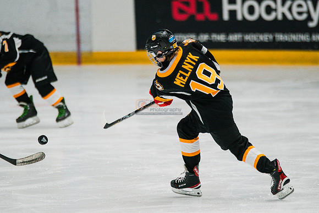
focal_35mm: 402
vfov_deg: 3.4
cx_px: 160
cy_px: 111
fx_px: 3566
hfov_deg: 5.1
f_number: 3.2
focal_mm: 274
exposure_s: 1/1600
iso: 3200
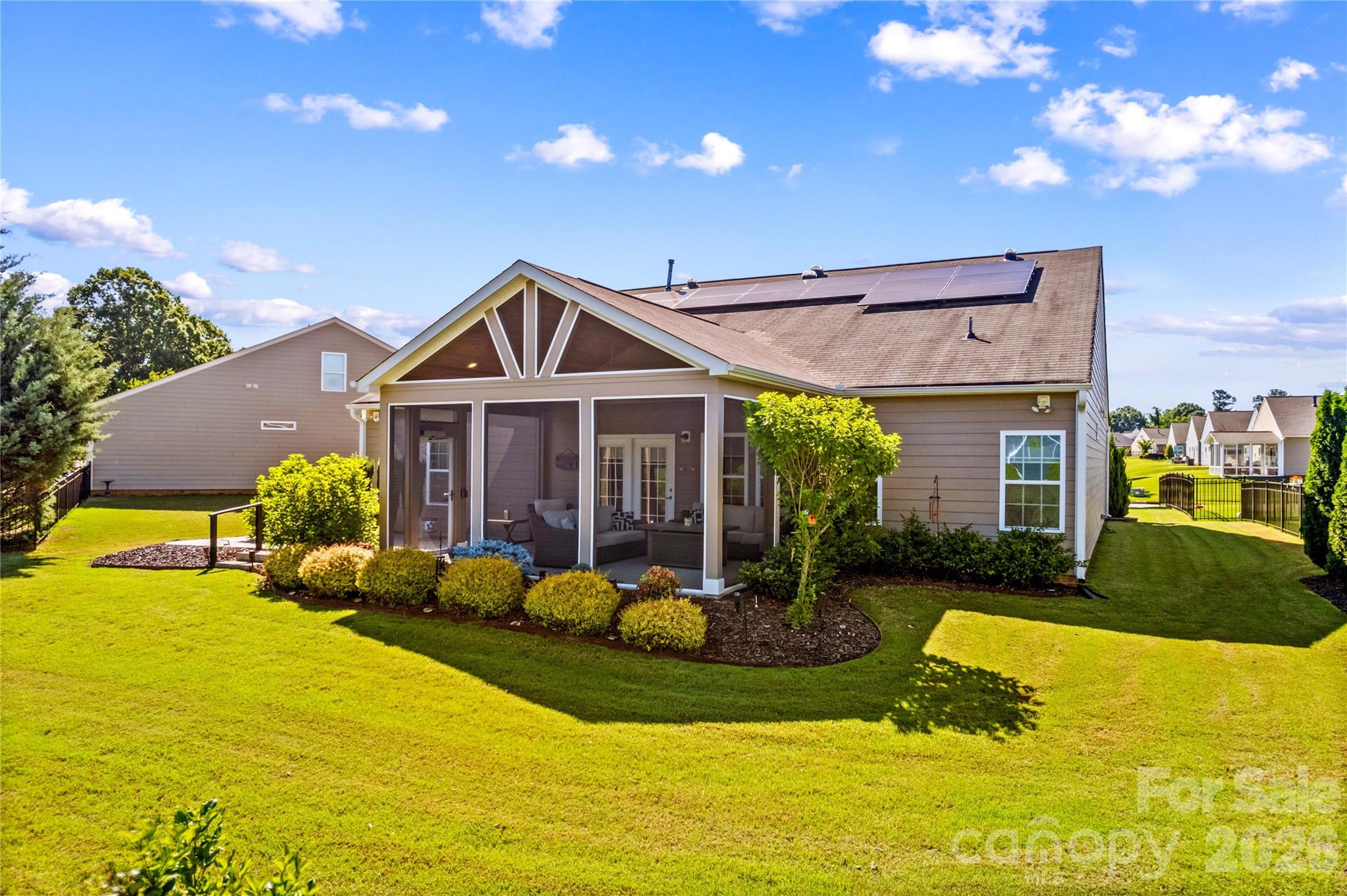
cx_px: 674
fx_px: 823
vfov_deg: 57.2
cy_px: 448
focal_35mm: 22
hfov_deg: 78.6
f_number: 2.8
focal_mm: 8.38
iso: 120
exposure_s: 1/800
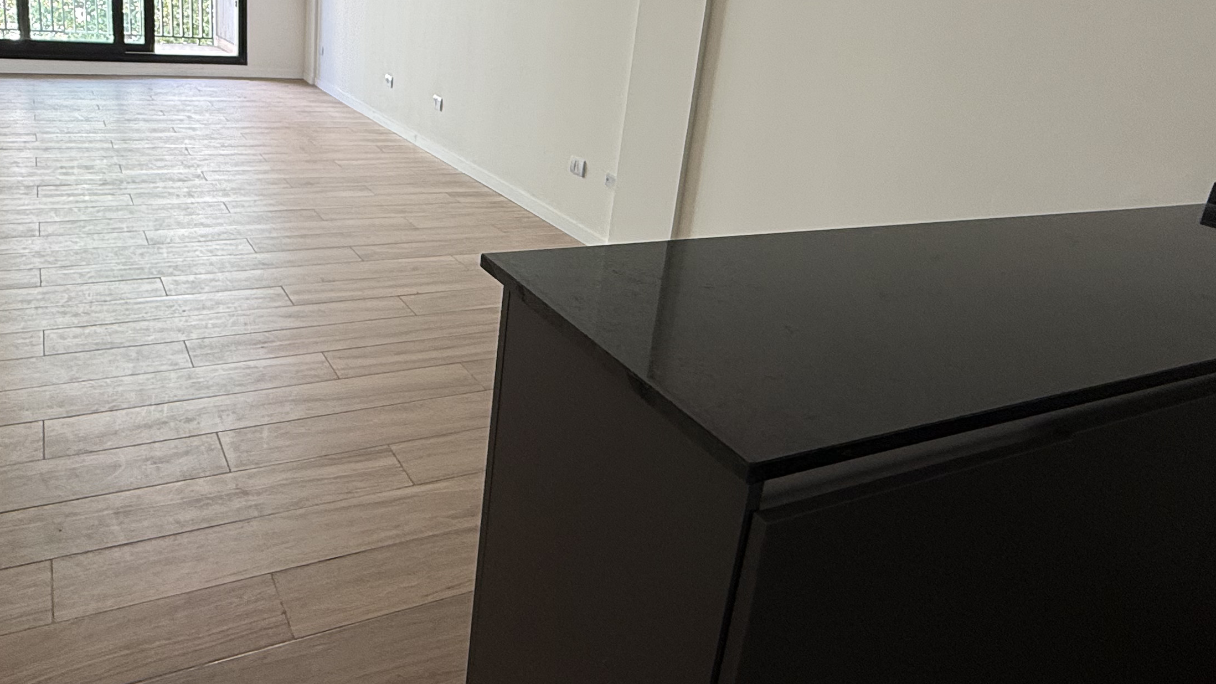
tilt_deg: -16.4
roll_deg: -5.7
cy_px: 238
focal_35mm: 28
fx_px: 903
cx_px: 537
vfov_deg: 41.1
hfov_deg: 67.7
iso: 125
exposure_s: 1/99
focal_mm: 2.22
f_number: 2.2
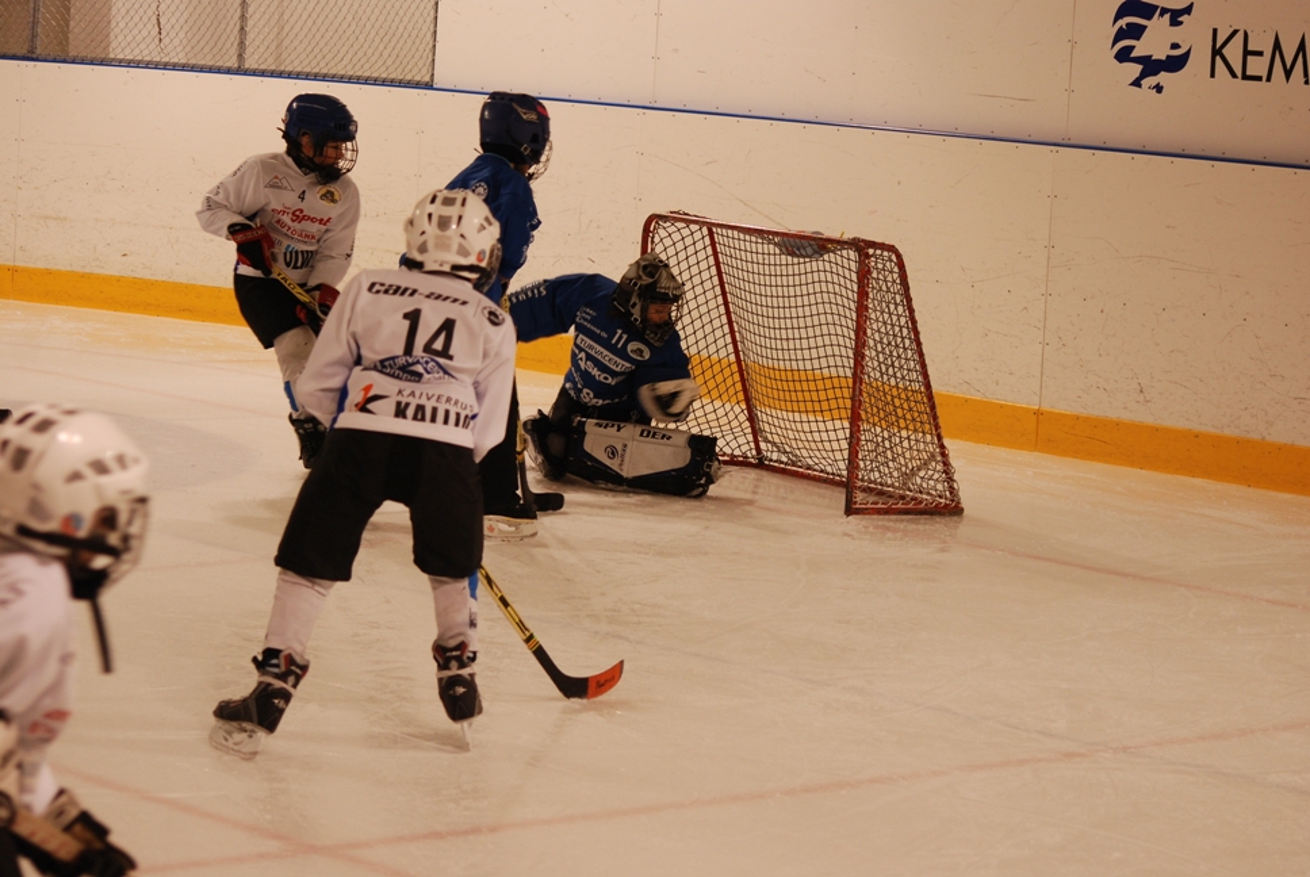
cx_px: 655
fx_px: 3825
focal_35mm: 105
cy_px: 438
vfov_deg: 13.1
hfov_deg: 19.4
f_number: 4
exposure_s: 1/100
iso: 400
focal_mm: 70
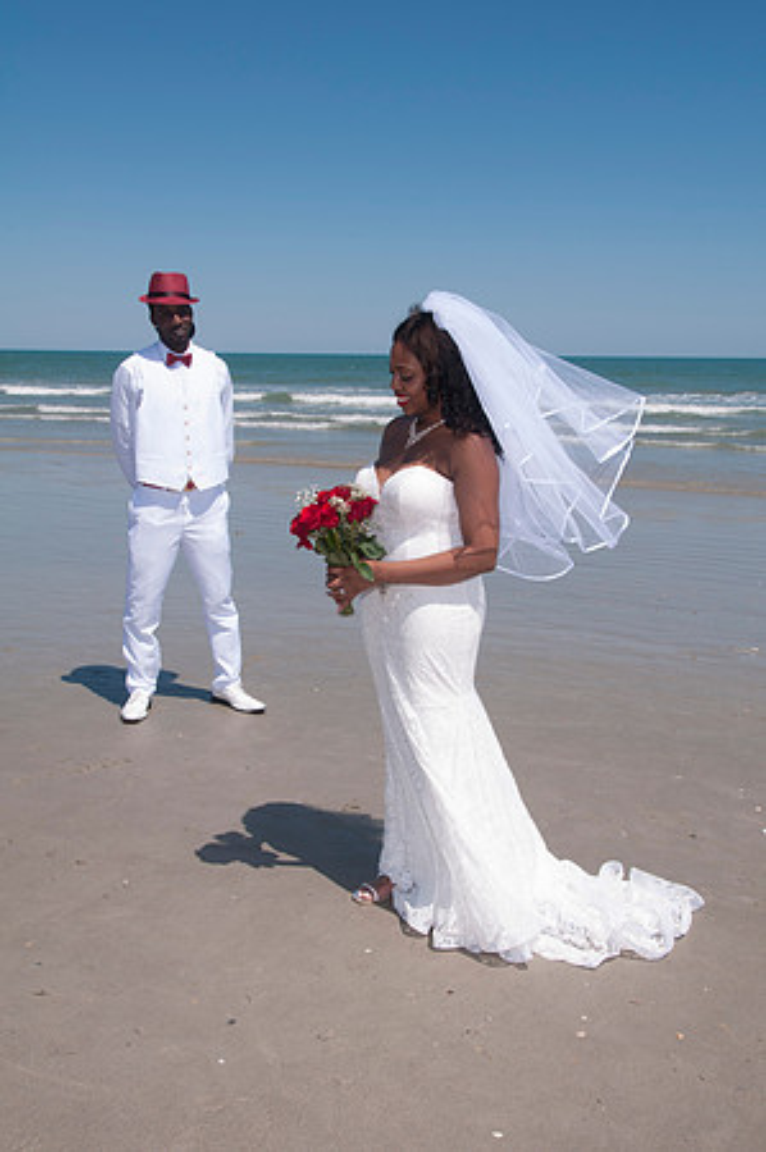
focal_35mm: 36
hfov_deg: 36.8
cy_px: 576
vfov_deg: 53.2
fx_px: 1152
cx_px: 383
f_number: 11
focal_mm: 24
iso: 100
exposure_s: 1/250
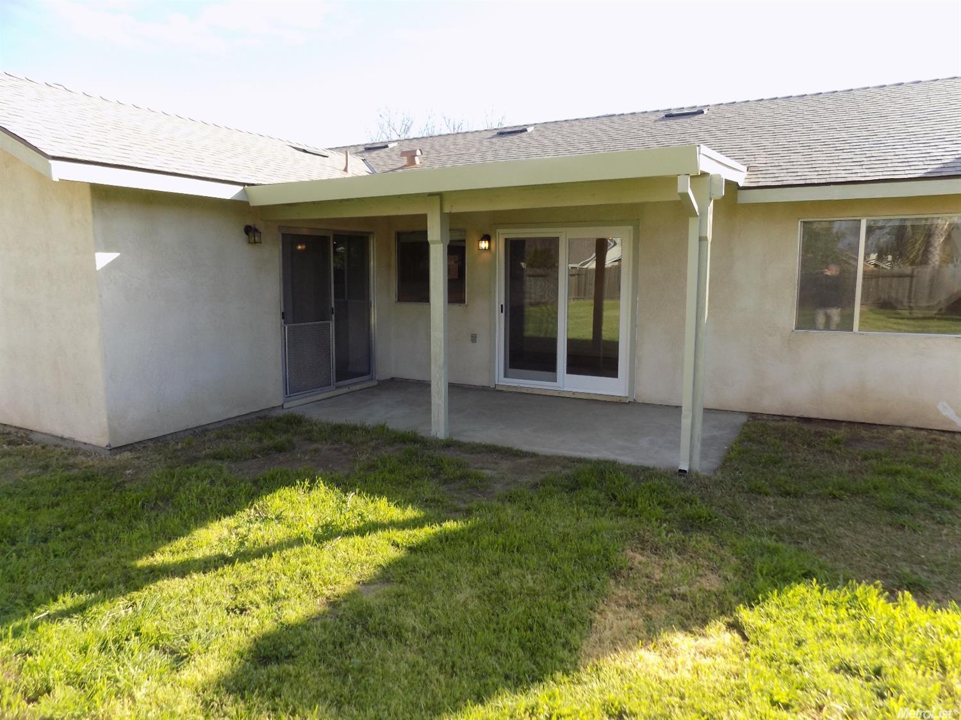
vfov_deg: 58.9
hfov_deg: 73.9
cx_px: 480
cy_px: 360
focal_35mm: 23
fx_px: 638
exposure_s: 1/250
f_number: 3.1
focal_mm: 4
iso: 80
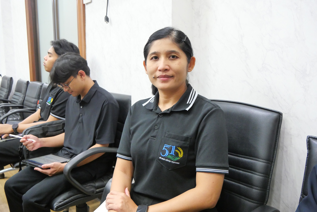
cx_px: 158
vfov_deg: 42.4
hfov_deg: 60.3
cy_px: 106
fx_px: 273
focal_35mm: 31
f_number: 4.5
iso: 3200
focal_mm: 15
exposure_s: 1/30
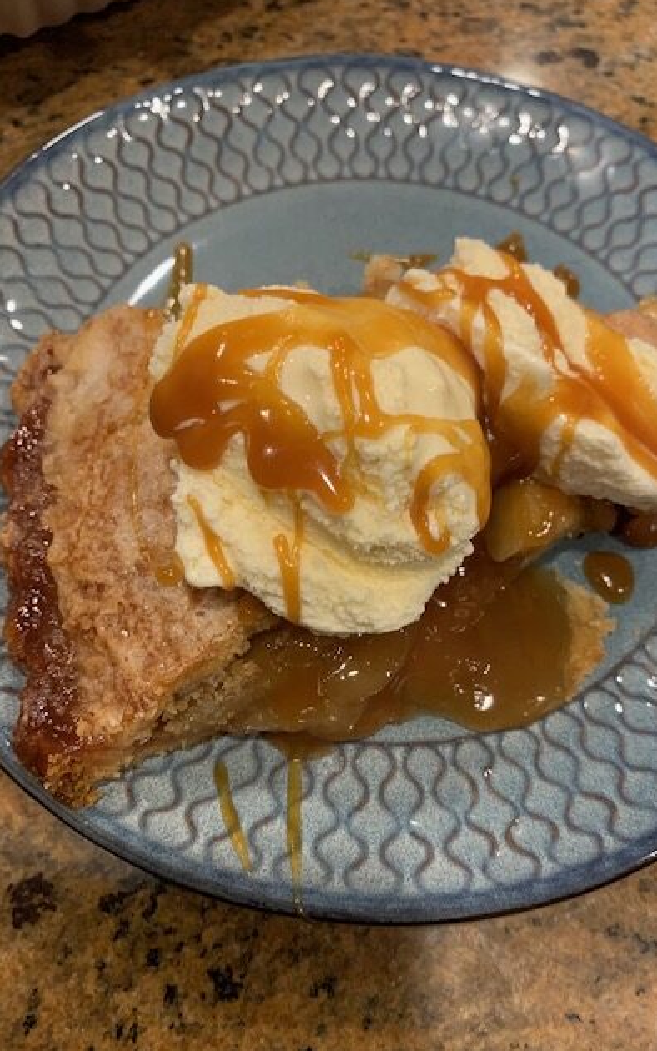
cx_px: 372
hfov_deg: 44.5
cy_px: 522
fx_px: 802
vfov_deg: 66.5
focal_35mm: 28
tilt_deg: -63.7
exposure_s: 1/60
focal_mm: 4.25
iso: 125
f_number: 1.8
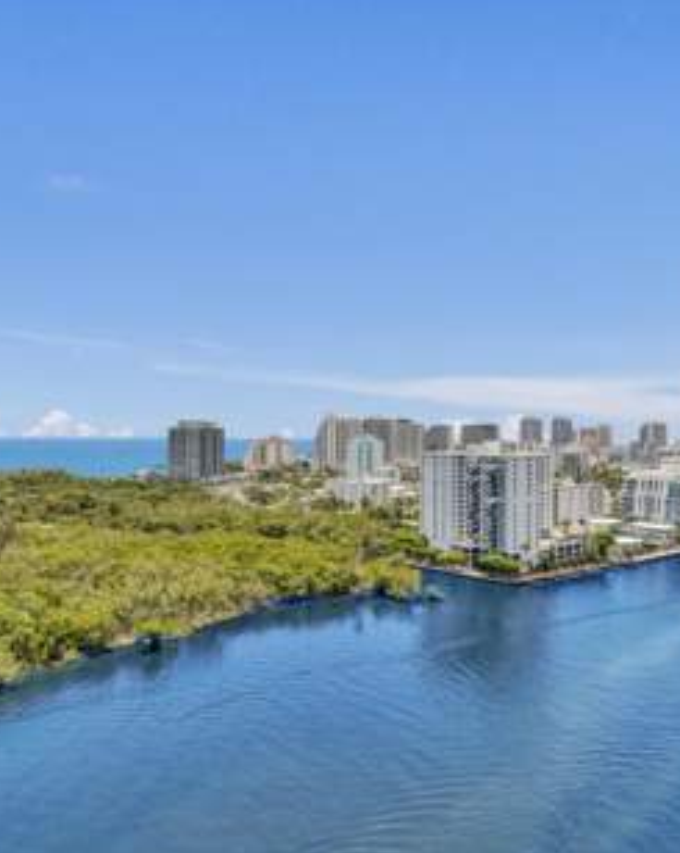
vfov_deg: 72.2
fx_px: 584
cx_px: 355
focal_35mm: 23
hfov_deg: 60.4
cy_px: 435
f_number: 14
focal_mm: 15.8
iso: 1250
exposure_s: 1/500
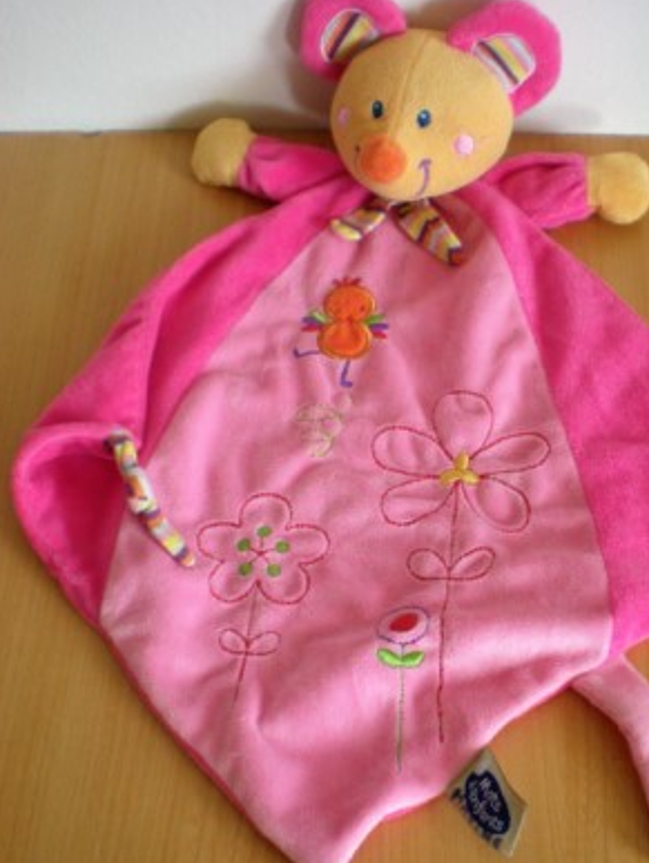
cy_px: 537
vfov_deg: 37.2
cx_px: 430
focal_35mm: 51
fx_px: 1273
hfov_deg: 28.4
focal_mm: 6.3
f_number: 3.1
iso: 180
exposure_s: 1/52.1
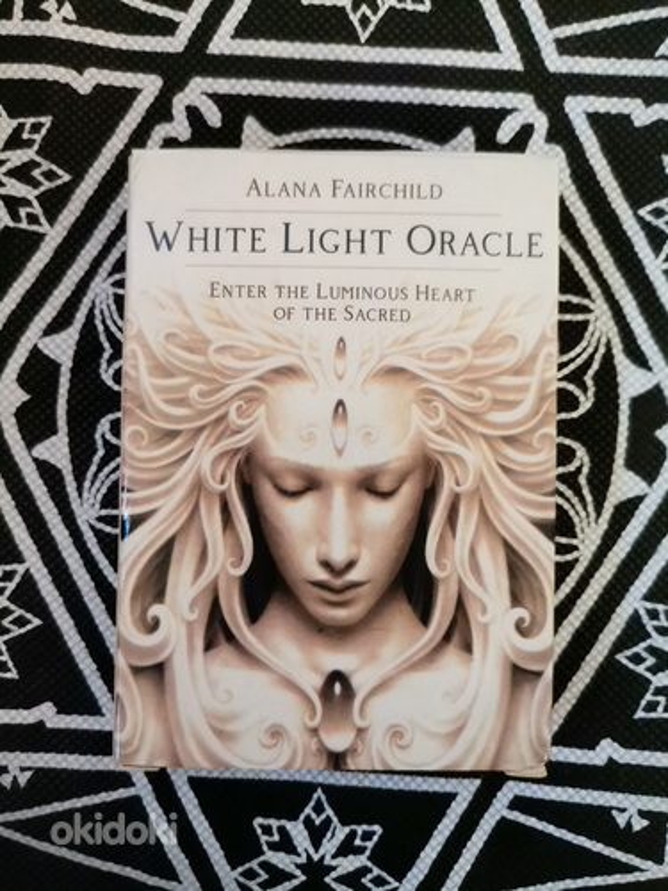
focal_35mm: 26
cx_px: 334
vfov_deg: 67.3
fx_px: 669
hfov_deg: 53.1
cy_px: 446
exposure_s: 1/25
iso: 1000
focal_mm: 4.75
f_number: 2.4
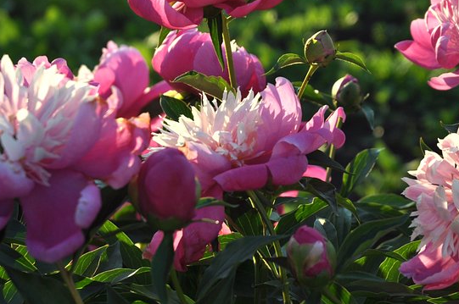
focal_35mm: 159
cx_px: 271
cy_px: 106
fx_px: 2024
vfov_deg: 8.6
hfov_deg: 12.9
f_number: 5.6
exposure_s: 1/500
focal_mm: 56
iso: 200
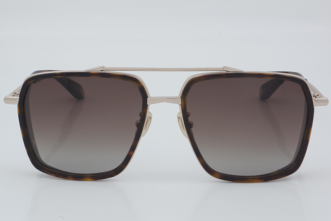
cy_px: 110
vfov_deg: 16.6
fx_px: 758
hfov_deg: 24.6
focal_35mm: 82
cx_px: 166
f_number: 32
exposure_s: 1/4
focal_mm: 55
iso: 100
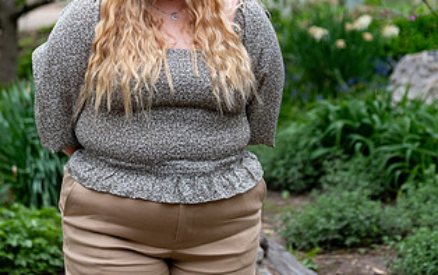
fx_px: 2067
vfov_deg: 7.6
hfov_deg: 12.1
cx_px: 187
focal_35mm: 173
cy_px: 20
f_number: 2.8
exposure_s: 1/500
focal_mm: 61
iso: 250
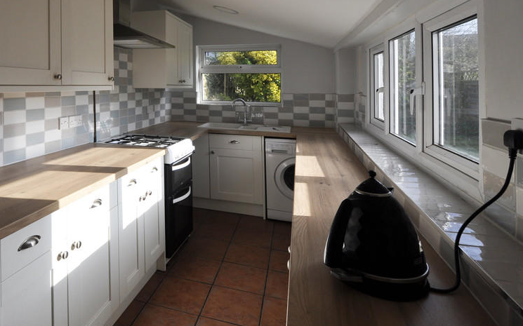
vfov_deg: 57.2
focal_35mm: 21
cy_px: 153
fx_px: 299
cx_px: 168
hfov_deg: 79.2
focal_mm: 10
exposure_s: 1/250
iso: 200
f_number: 8
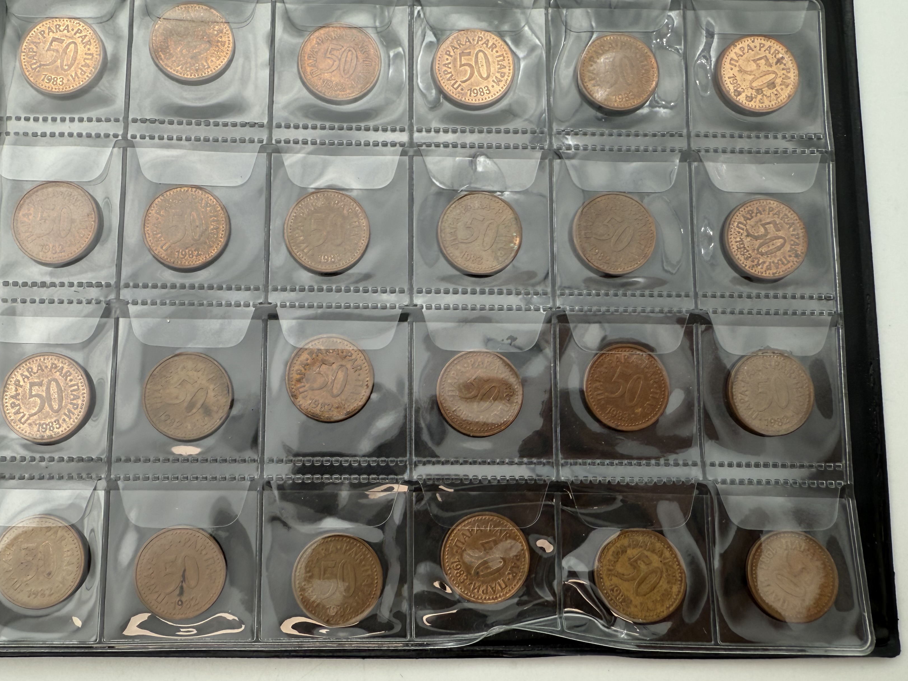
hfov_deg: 59.9
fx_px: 787
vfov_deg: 46.8
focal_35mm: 30
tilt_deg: -81.1
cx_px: 422
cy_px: 326
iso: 40
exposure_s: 1/153
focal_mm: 2.22
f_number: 2.2
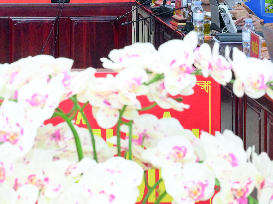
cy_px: 9
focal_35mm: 157
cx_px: 34
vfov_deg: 9.4
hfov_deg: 12.5
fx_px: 1238
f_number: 7.1
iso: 1800
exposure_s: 1/125
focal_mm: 46
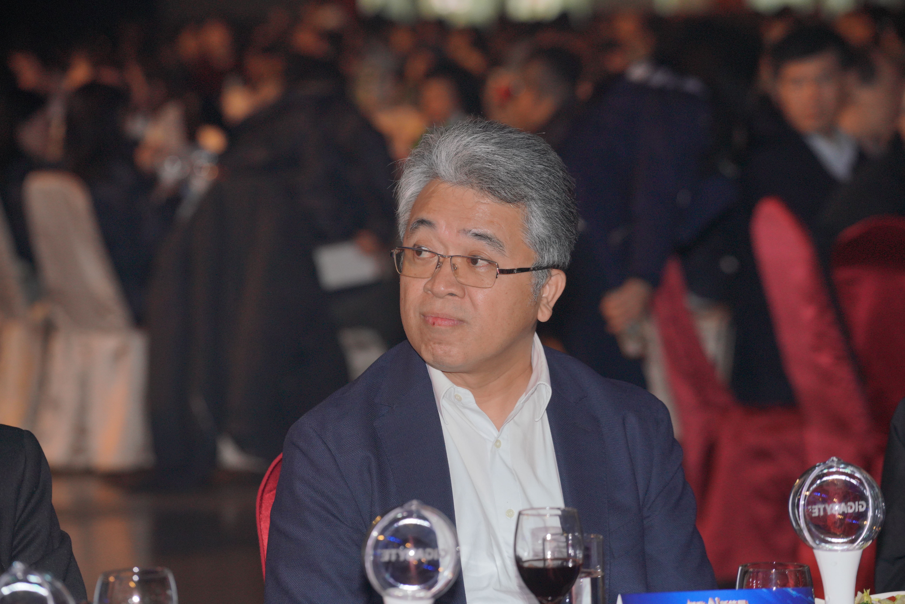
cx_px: 452
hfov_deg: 11.6
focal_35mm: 177
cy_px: 302
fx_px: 4450
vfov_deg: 7.8
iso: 1600
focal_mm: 177
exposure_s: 1/160
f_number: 5.6
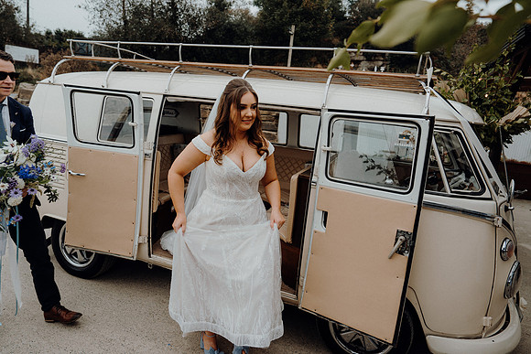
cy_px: 177
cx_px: 266
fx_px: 354
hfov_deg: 73.7
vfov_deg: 53.2
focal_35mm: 24
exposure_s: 1/200
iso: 125
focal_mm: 24
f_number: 3.5
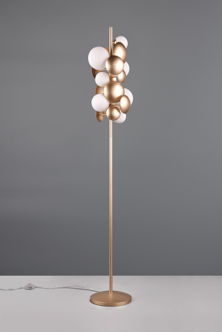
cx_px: 111
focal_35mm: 46
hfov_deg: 29.3
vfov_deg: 42.7
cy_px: 166
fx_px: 425
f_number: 16
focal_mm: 46
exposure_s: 1/8
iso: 100
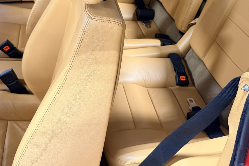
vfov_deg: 30.6
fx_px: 291
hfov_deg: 46.3
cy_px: 19
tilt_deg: -27.8
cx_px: 139
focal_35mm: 42
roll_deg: -6.7
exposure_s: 1/60
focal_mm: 6.76
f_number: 1.78
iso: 400
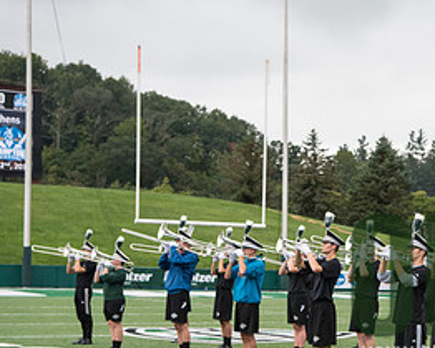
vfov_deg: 14.2
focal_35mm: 108
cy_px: 292
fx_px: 1391
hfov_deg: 17.2
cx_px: 477
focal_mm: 52
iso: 640
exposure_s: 1/1600
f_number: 5.6
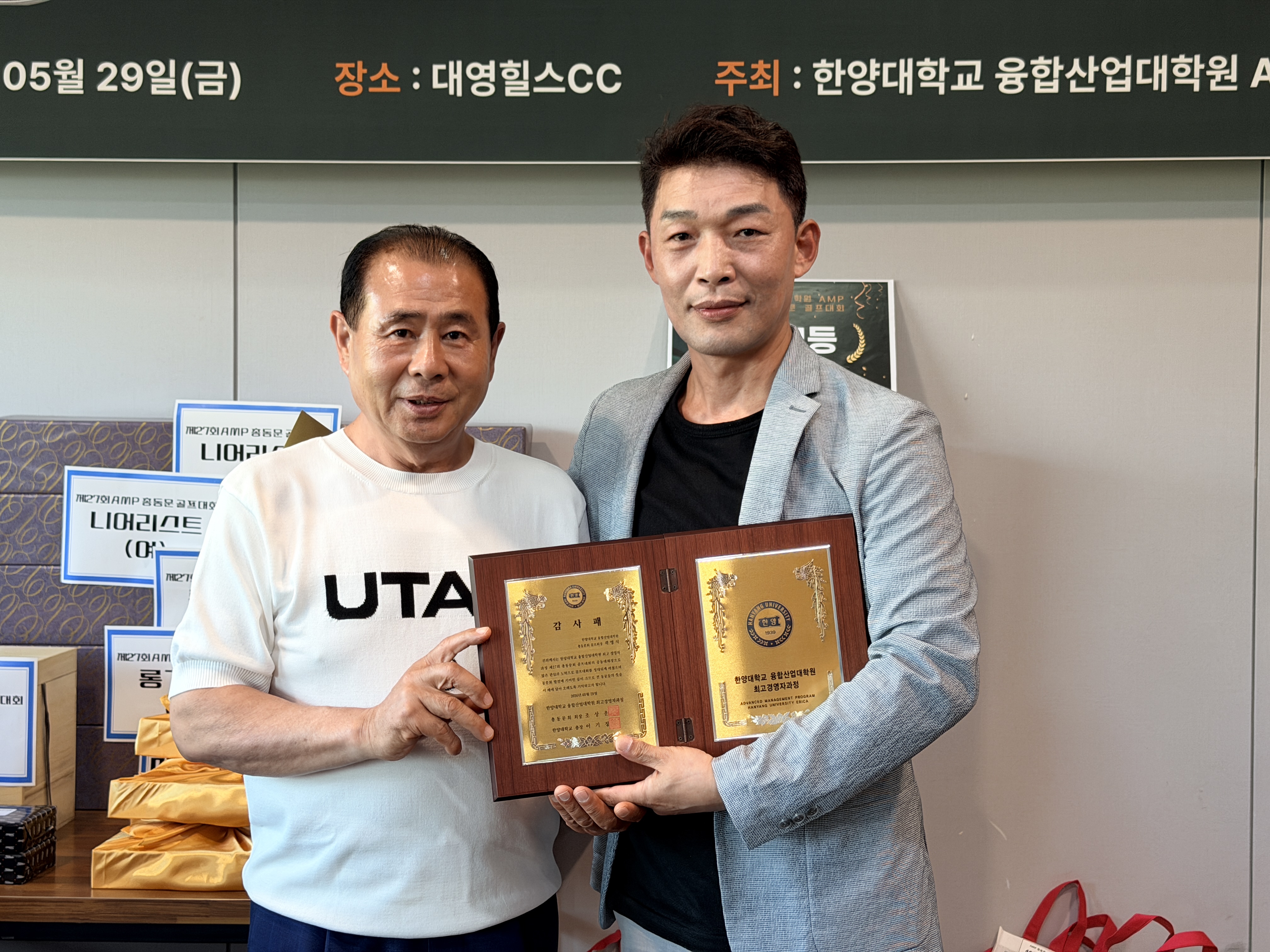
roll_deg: -1.0
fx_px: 1761
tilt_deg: -2.6
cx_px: 635
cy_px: 476
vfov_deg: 30.3
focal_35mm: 48
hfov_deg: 39.7
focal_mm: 6.76
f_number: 1.78
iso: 160
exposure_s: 1/60
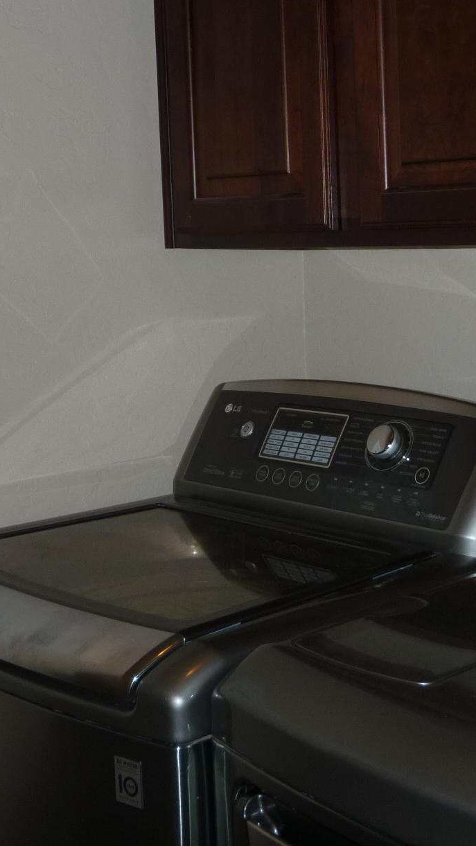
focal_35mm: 53
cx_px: 391
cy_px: 369
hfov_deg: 22.3
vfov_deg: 39.1
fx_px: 1189
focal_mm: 5.2
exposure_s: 1/60
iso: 100
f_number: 3.3
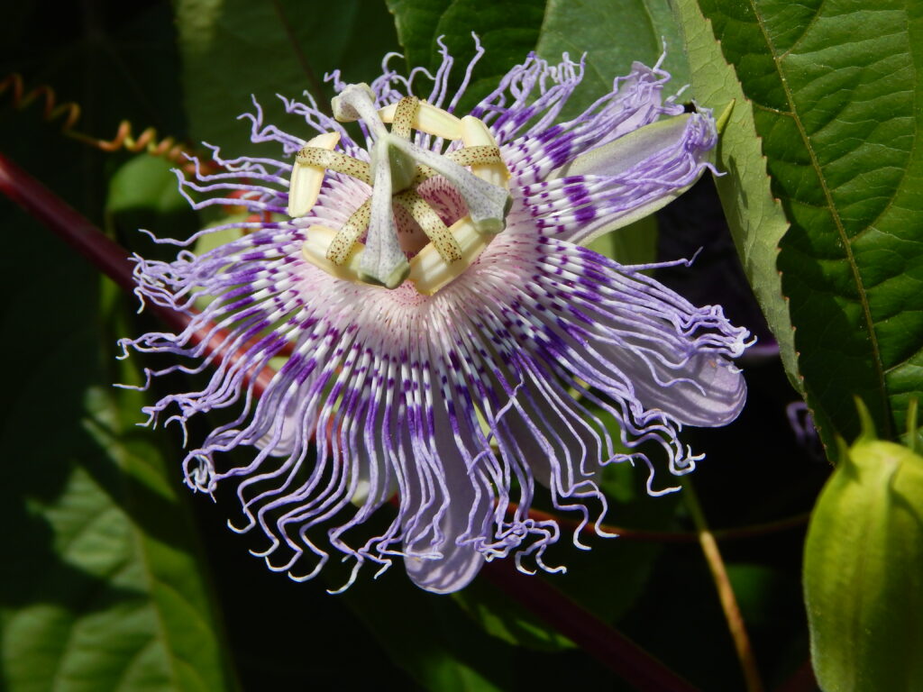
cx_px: 462
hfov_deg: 18.9
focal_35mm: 104
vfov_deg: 14.2
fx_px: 2773
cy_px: 346
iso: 125
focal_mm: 18.7
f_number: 4.5
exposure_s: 1/1000
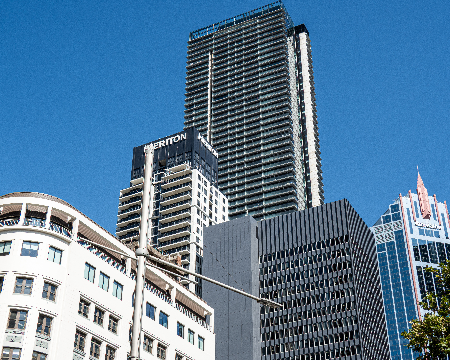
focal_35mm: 51
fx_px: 679
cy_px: 180
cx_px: 220
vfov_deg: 29.7
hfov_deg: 36.7
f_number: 10
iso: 100
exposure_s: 1/200
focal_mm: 30
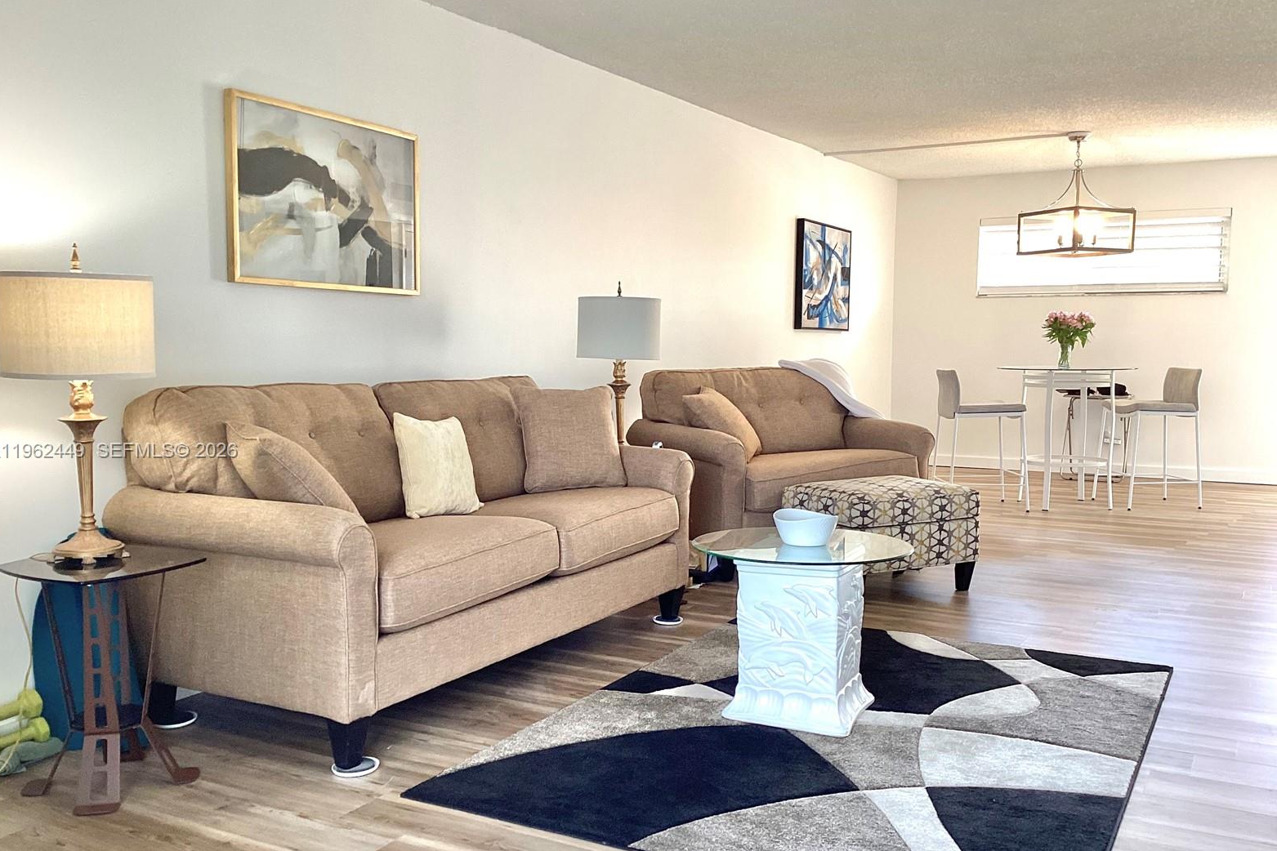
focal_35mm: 33
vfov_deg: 40.0
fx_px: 1170
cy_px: 452
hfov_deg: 57.2
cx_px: 636
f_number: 2.4
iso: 80
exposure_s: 1/60
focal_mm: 3.3
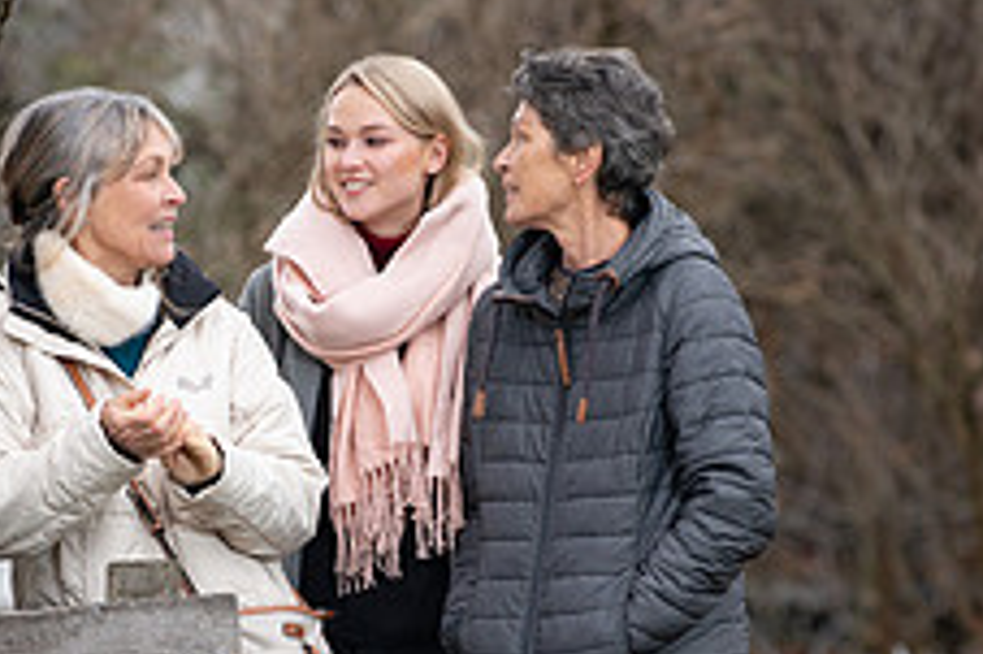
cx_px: 359
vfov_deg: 3.5
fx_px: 10832
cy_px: 507
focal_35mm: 397
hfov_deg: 5.2
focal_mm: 200
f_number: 5
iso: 800
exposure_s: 1/250
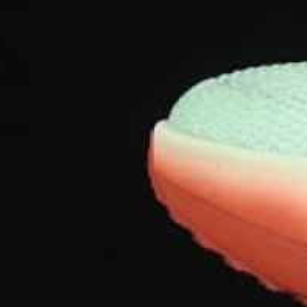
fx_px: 3502
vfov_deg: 5.0
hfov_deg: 4.9
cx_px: 684
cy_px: 11
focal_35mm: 349
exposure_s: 1/80
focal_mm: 50
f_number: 8
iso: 160
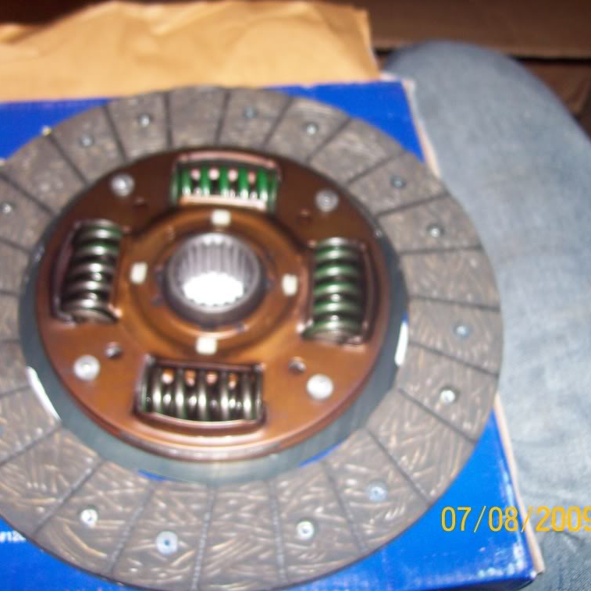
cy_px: 293
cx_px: 238
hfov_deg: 39.0
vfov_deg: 39.2
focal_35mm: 43
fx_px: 831
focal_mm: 6
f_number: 2.7
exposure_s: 1/64
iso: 80
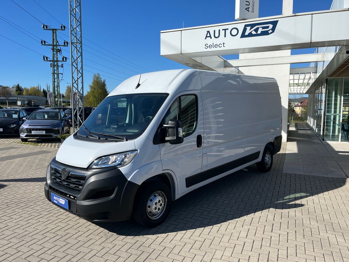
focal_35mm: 26
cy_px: 131
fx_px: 262
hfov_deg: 67.3
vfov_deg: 53.1
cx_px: 174
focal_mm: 5.1
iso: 50
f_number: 1.6
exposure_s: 1/3745
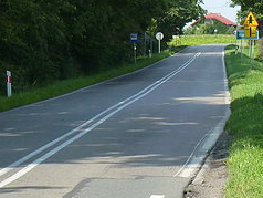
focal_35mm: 189
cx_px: 181
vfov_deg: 7.8
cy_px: 7
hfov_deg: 10.4
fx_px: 1437
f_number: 4.5
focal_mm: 9
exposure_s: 1/250
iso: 125
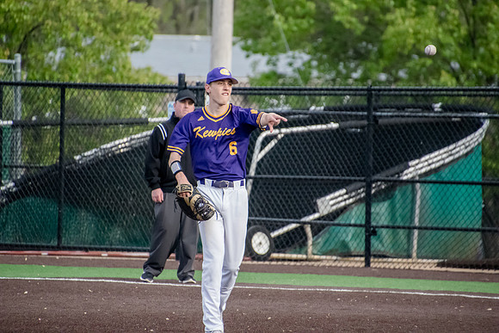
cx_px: 250
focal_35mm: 600
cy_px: 166
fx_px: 8318
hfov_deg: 3.4
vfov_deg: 2.3
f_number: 6.3
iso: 4000
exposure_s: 1/2000
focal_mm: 400
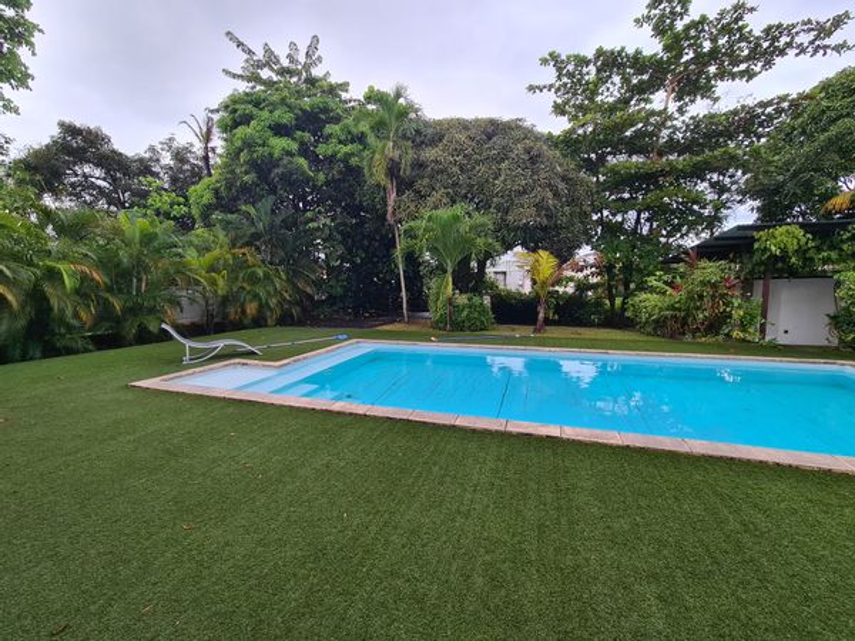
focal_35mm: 13
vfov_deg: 89.9
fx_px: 321
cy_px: 320
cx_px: 428
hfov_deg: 106.2
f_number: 2.2
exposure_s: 1/50
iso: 125
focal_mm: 2.2
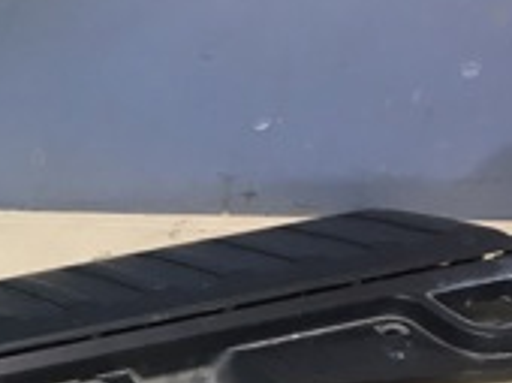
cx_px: -289
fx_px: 1610
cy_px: 267
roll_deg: -0.4
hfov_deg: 16.3
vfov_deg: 13.5
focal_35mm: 109
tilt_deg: -29.5
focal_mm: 4.15
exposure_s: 1/33
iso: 80
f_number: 2.2
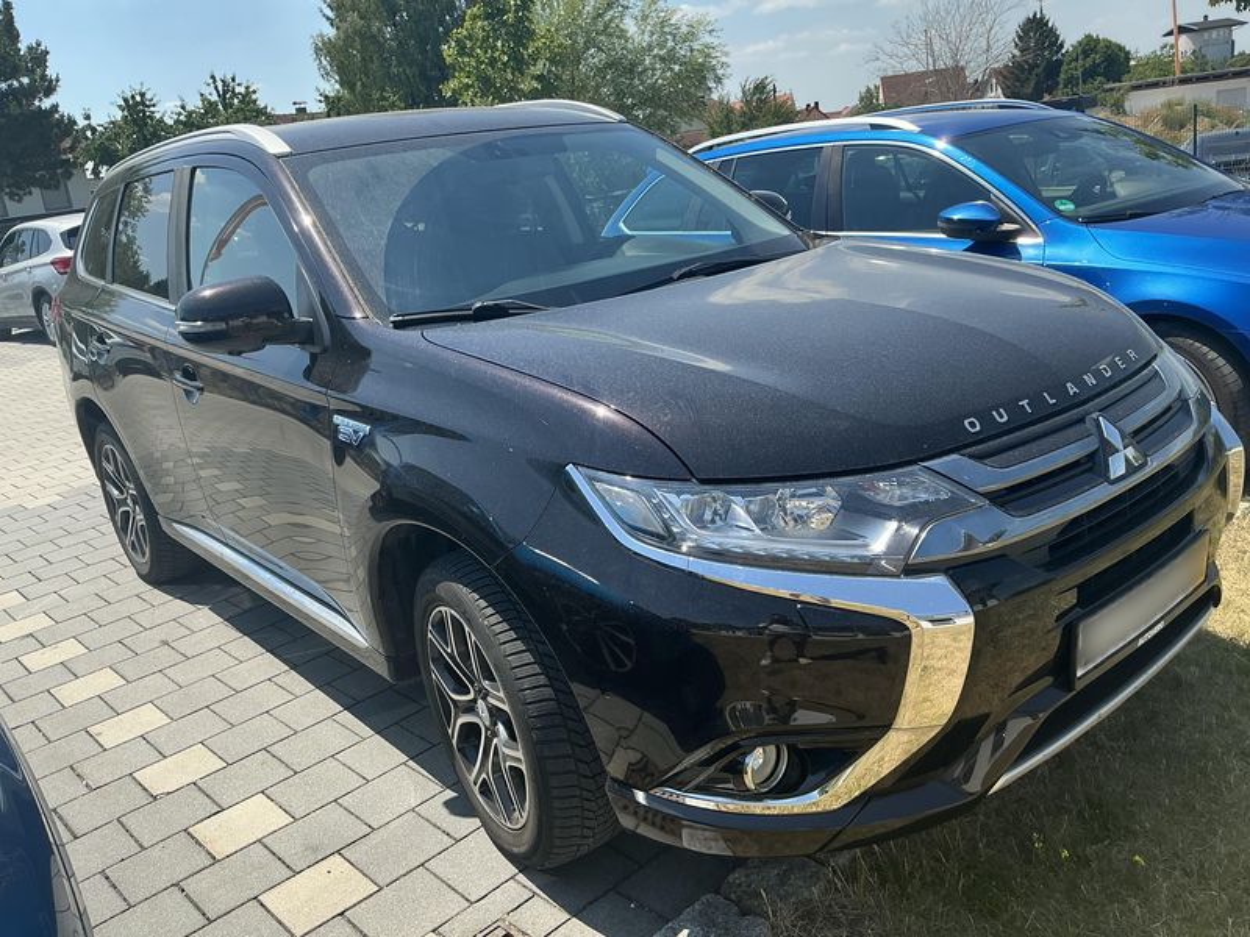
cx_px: 625
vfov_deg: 49.7
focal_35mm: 28
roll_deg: +8.9
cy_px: 468
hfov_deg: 63.4
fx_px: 1011
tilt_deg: -10.5
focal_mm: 3
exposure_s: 1/978
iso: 25
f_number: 1.8
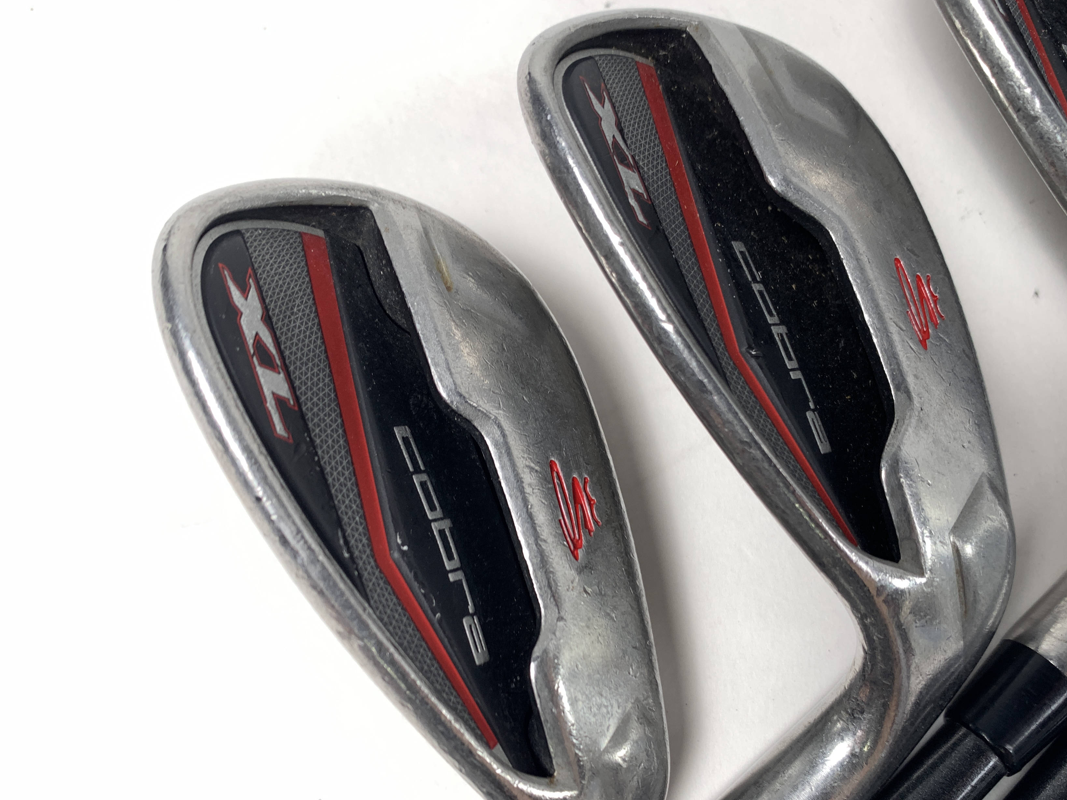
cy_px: 465
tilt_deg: -78.1
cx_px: 586
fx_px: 986
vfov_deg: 44.0
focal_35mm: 32
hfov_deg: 56.7
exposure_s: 1/120
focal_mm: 4.25
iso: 32
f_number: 1.8
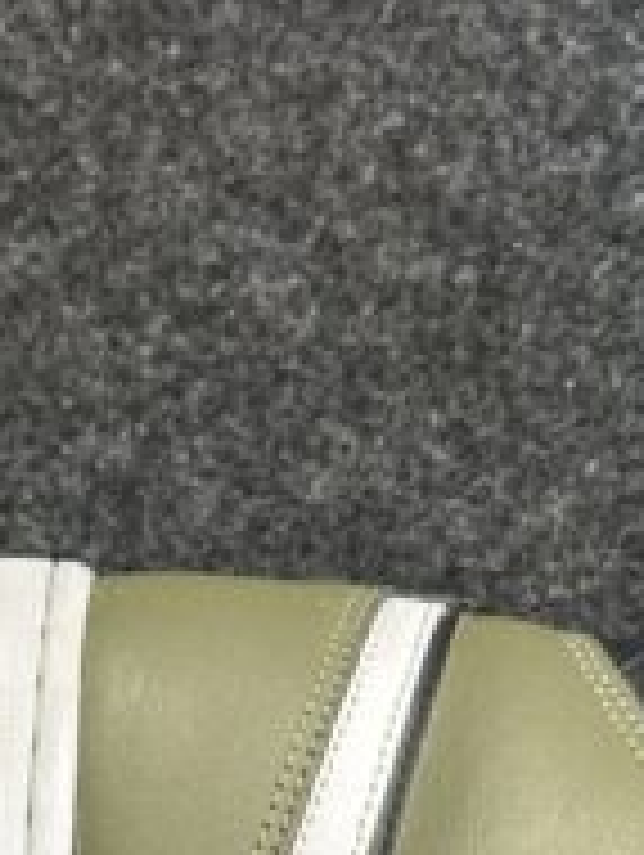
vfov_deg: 9.3
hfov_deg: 7.3
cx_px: -144
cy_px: 1573
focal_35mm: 202
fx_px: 5000
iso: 200
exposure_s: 1/50
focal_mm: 6.86
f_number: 1.78
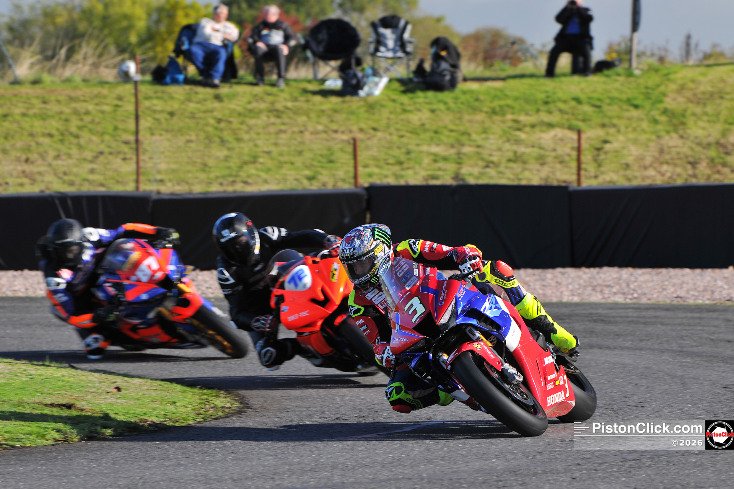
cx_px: 367
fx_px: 4077
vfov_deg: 6.9
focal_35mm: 200
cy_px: 244
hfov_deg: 10.3
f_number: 5.6
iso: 200
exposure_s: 1/200
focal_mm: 200
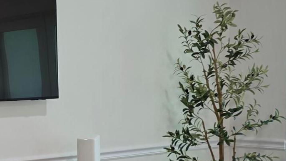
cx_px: -53
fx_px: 797
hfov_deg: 19.2
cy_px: 162
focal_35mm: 105
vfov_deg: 11.4
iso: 125
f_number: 1.7
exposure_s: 1/120
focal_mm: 6.3
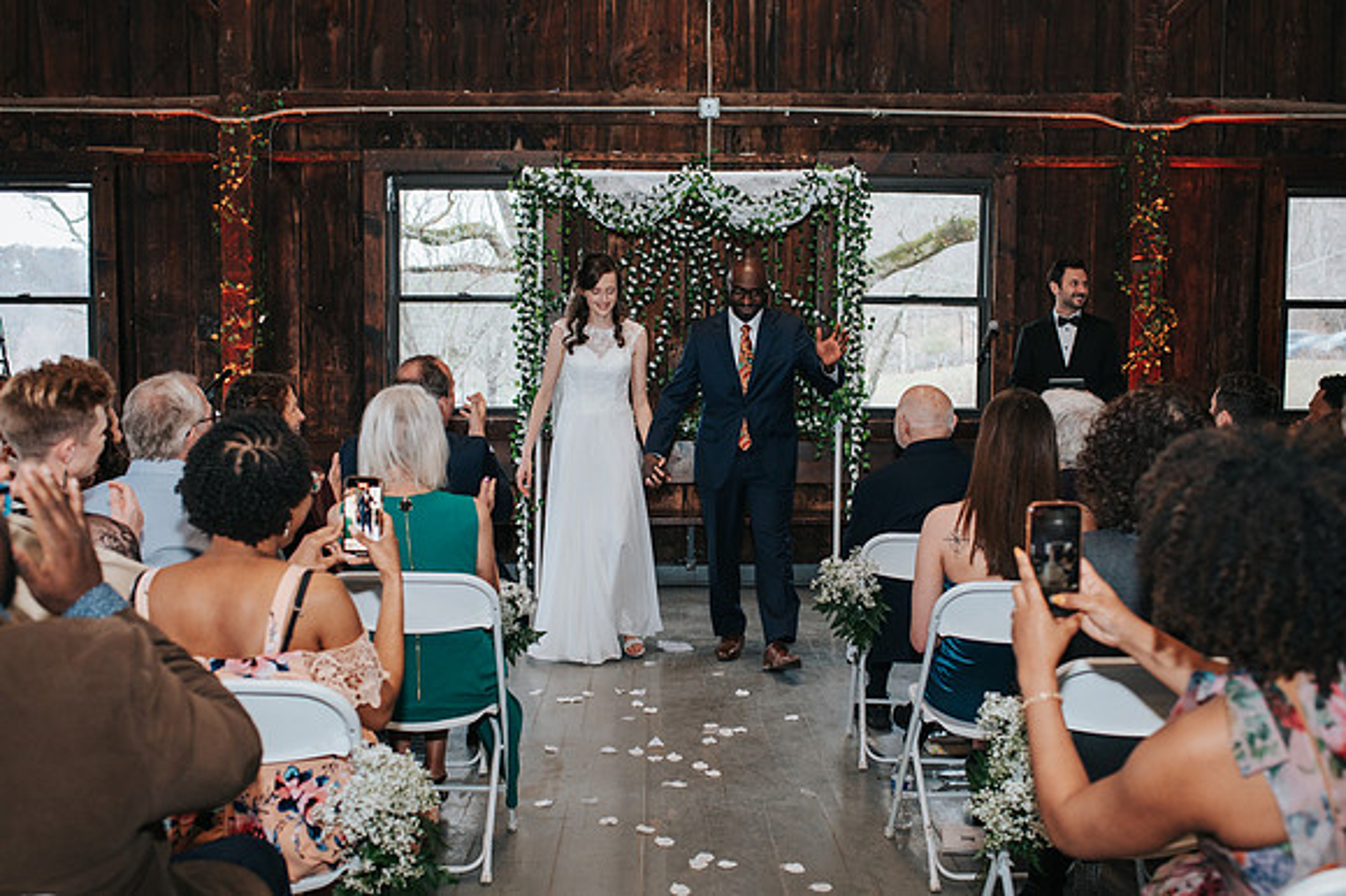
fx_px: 1479
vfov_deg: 33.7
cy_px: 505
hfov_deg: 48.9
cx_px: 673
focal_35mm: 40
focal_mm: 35
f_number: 3.2
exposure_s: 1/200
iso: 1000
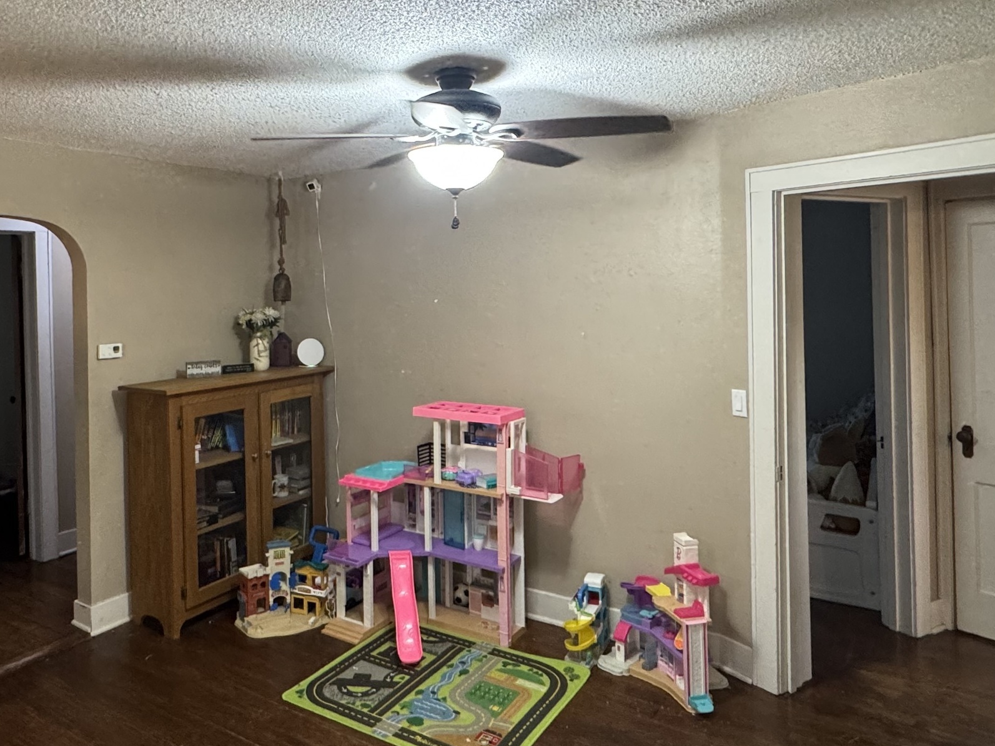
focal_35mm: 27
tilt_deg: +1.1
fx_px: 776
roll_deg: +1.6
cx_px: 369
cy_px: 292
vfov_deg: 51.0
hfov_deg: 64.3
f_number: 2.2
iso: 320
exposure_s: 1/60
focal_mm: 2.22
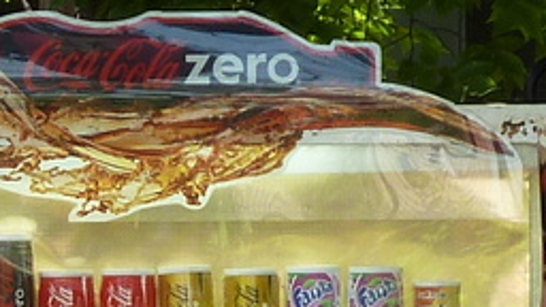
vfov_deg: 2.6
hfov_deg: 4.7
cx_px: 34
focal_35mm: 457
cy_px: 889
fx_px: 6616
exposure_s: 1/60
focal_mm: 11
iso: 80
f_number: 4.1
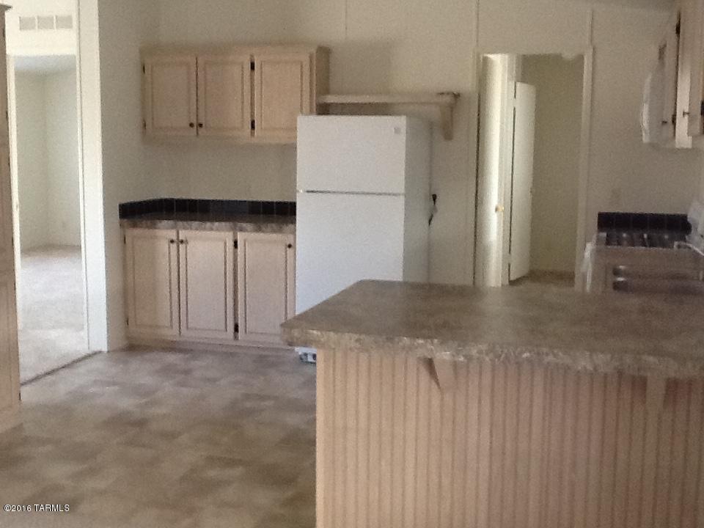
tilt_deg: -7.4
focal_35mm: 44
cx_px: 352
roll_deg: +0.5
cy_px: 264
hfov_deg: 42.9
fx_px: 895
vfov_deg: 32.9
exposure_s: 1/30
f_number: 2.4
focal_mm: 2.03
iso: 125
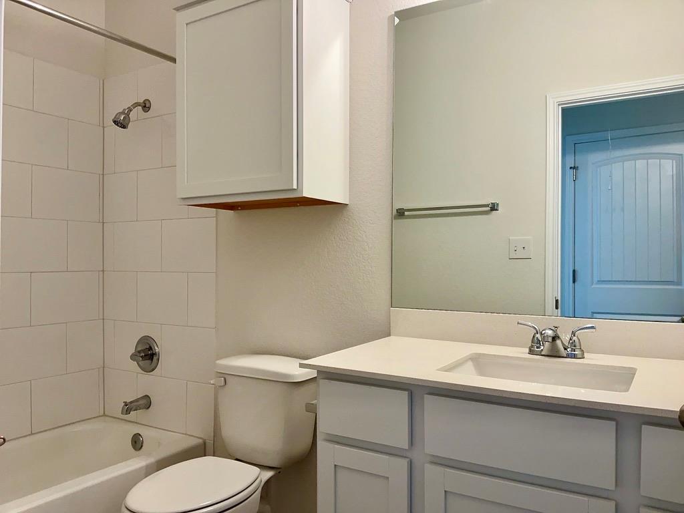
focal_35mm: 27
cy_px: 256
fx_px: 534
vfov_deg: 51.4
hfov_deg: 65.3
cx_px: 342
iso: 40
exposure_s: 1/60
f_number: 1.8
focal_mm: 3
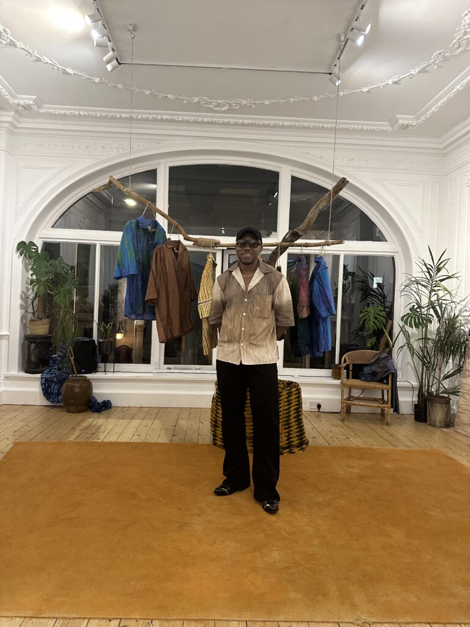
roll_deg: -2.3
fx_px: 434
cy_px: 314
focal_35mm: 24
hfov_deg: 56.8
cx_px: 235
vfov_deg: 71.6
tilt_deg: +0.1
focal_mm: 6.86
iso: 320
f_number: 1.78
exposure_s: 1/50
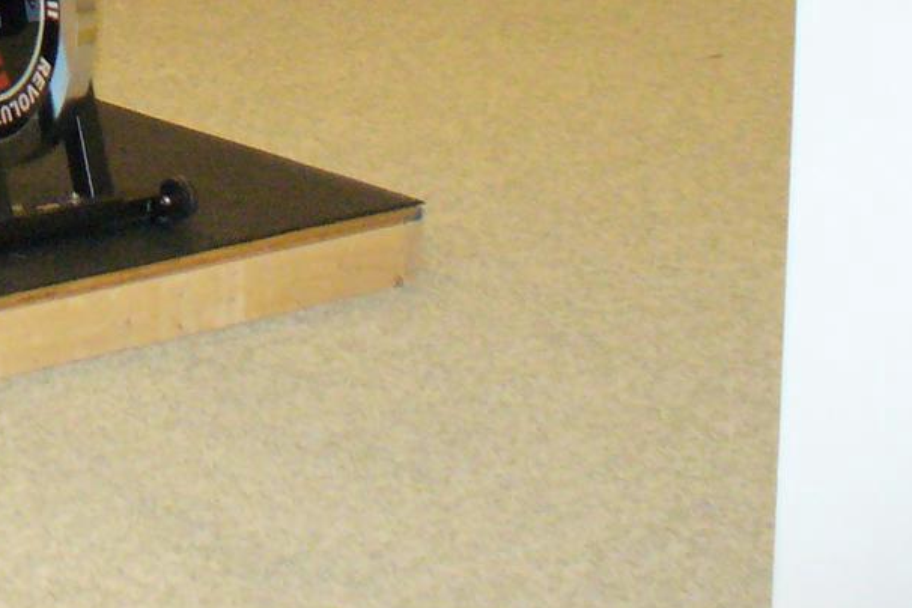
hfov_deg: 14.9
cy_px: -483
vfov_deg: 10.0
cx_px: -331
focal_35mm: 130
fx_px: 3293
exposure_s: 1/30
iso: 320
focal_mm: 6.1
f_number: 2.8
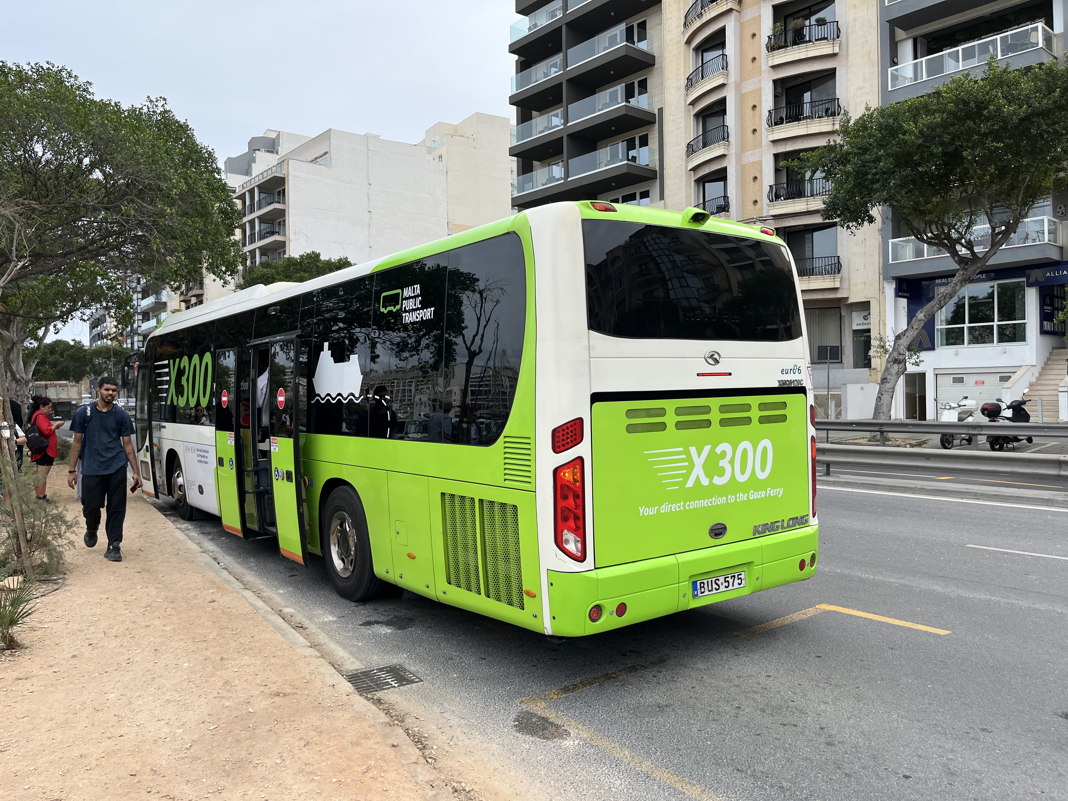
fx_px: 802
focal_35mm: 26
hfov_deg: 67.3
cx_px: 534
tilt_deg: -2.0
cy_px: 400
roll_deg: +0.3
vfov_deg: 53.1
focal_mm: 5.1
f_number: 1.6
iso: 50
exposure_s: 1/1862
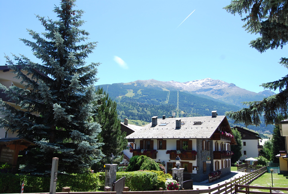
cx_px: 144
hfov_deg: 61.8
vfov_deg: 43.8
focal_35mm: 30
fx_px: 240
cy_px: 97
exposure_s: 1/250
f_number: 8
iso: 200
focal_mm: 20
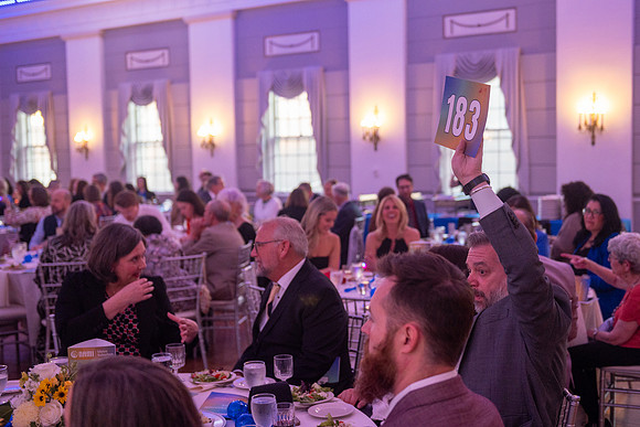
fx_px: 839
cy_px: 214
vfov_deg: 28.6
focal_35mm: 47
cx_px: 333
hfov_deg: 41.8
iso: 2000
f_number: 3.2
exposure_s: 1/200
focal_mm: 44
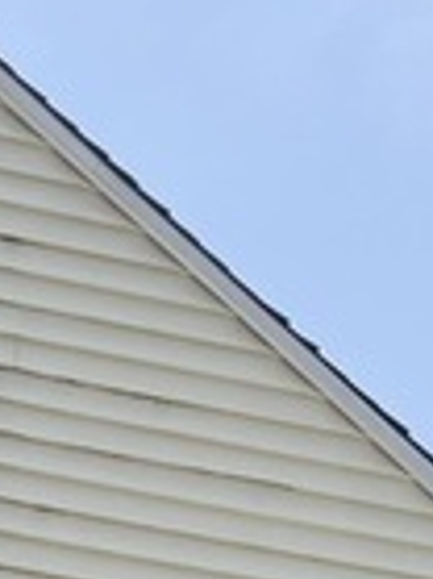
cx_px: -67
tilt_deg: -0.1
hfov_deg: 7.9
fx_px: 3124
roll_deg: -5.1
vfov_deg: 8.9
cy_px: 1662
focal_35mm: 187
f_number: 1.78
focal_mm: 6.76
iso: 100
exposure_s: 1/3425
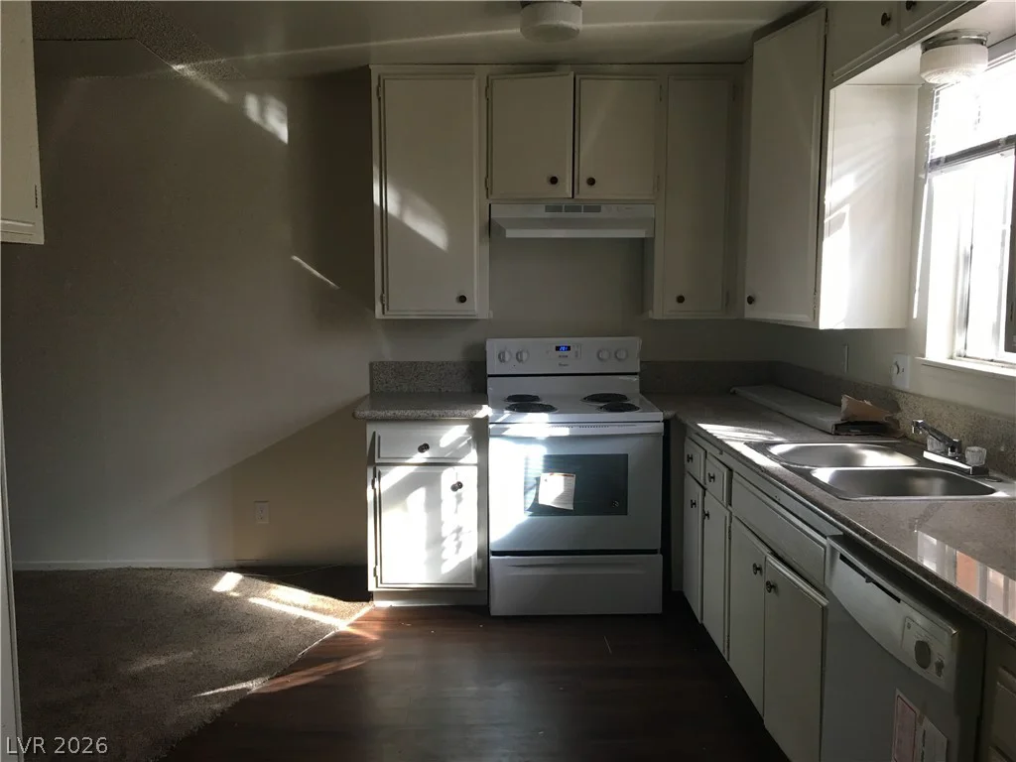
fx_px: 851
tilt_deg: -6.1
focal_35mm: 29
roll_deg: -1.0
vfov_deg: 48.2
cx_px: 508
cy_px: 381
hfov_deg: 61.7
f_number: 2.2
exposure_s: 1/30
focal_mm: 4.15
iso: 40
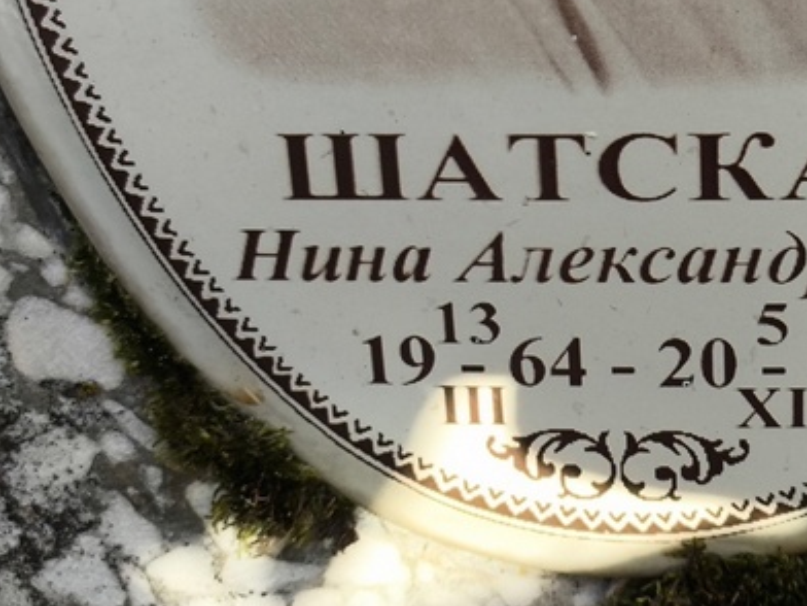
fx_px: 2378
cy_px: 256
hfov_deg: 19.0
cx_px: 689
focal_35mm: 102
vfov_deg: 14.5
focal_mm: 4.71
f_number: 1.7
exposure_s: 1/532
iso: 50
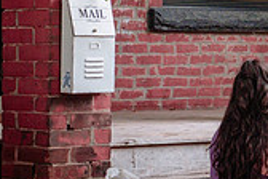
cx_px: 418
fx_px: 1459
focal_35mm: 196
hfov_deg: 10.1
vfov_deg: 7.0
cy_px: 87
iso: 1600
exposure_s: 1/125
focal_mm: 36.5
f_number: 2.8
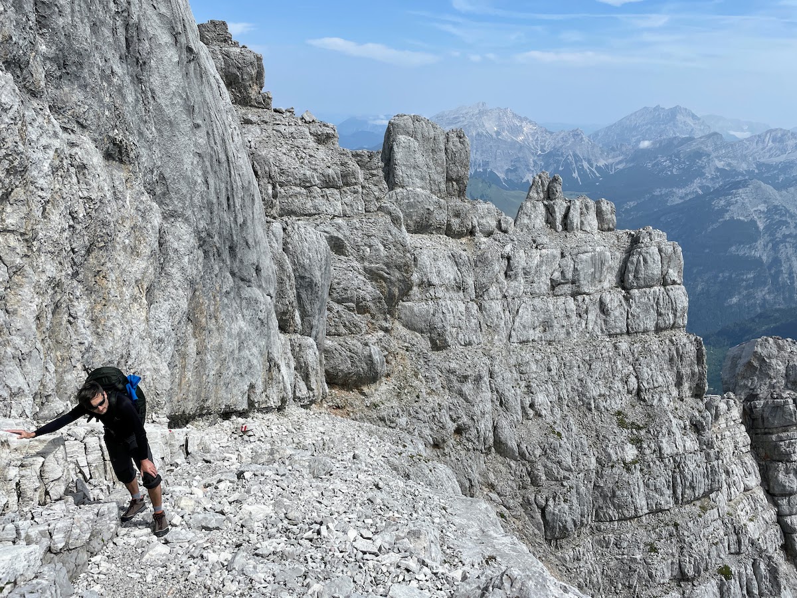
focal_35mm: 26
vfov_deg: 53.1
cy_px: 299
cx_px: 398
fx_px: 599
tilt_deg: -17.9
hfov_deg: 67.3
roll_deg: -3.0
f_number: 1.6
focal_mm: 4.2
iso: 32
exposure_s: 1/5291
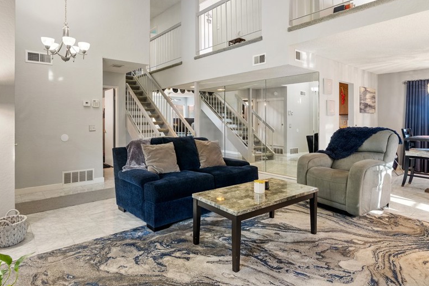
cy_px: 115
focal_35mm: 21
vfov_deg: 59.0
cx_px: 199
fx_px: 250
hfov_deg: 81.1
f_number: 9
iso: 320
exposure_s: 1/4
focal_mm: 16
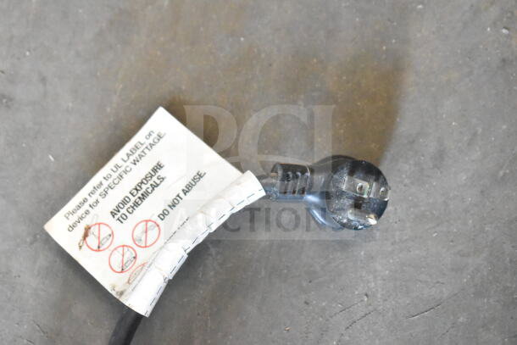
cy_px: 172
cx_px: 258
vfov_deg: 16.6
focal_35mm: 82
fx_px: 1185
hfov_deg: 24.6
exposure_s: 1/100
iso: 11400
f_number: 5.6
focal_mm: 55
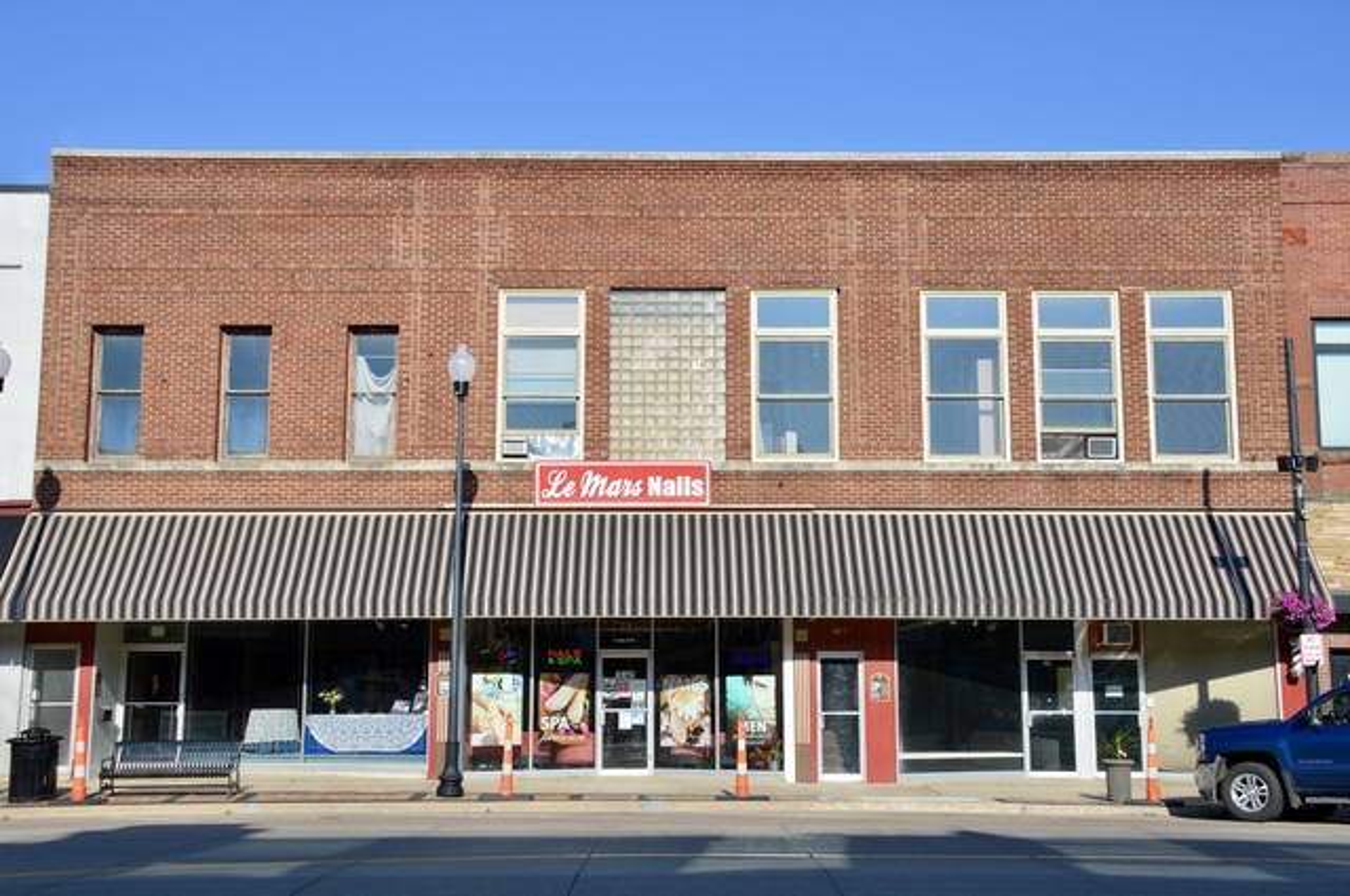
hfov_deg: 49.6
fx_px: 1461
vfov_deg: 34.1
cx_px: 675
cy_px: 448
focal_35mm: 39
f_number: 8
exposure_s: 1/250
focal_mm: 26
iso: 100
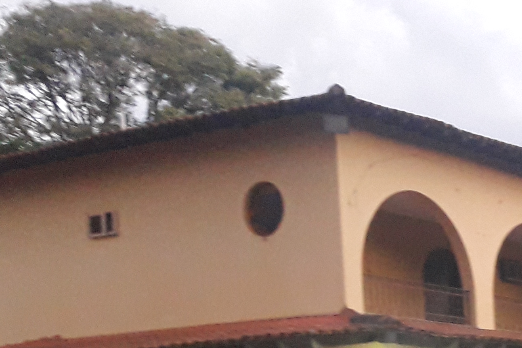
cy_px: 520
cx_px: 674
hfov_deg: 20.1
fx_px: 1348
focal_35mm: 93
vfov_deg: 13.8
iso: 320
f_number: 1.9
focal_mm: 3.7
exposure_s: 1/24
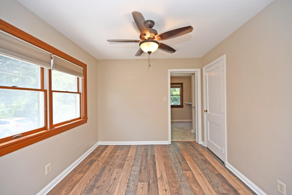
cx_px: 146
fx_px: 114
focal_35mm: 14
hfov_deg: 104.3
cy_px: 98
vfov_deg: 81.2
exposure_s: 1/80
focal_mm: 14
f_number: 4.5
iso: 200
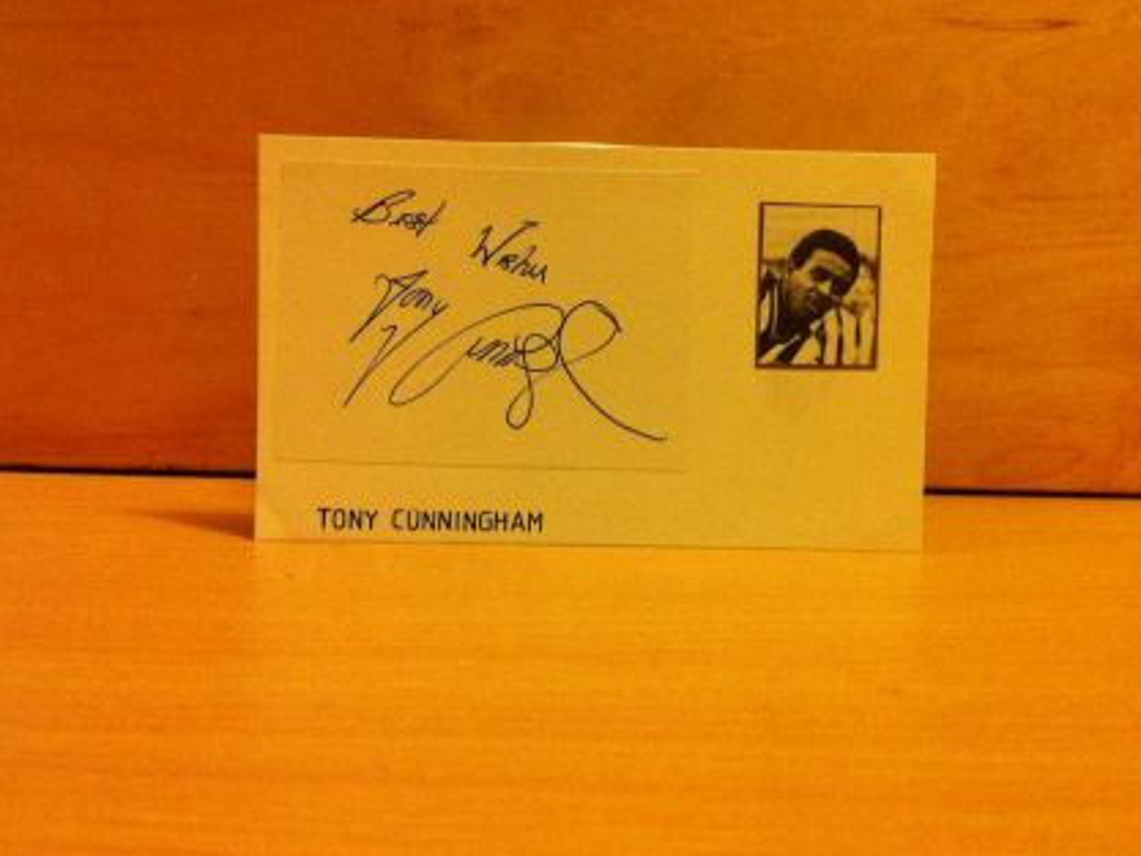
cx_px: 618
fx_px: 1385
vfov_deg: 34.3
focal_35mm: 42
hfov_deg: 44.7
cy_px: 392
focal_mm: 3.85
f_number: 2.8
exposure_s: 1/17
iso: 250
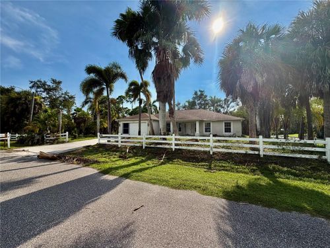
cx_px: 165
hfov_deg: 102.1
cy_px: 124
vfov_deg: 85.7
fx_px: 133
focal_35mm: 14
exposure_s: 1/1368
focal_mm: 2.22
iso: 32
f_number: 2.2
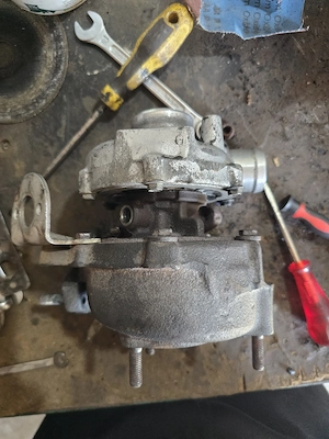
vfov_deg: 73.9
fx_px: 291
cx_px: 164
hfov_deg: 58.9
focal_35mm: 23
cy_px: 220
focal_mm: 6.3
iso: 800
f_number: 1.7
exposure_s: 1/101
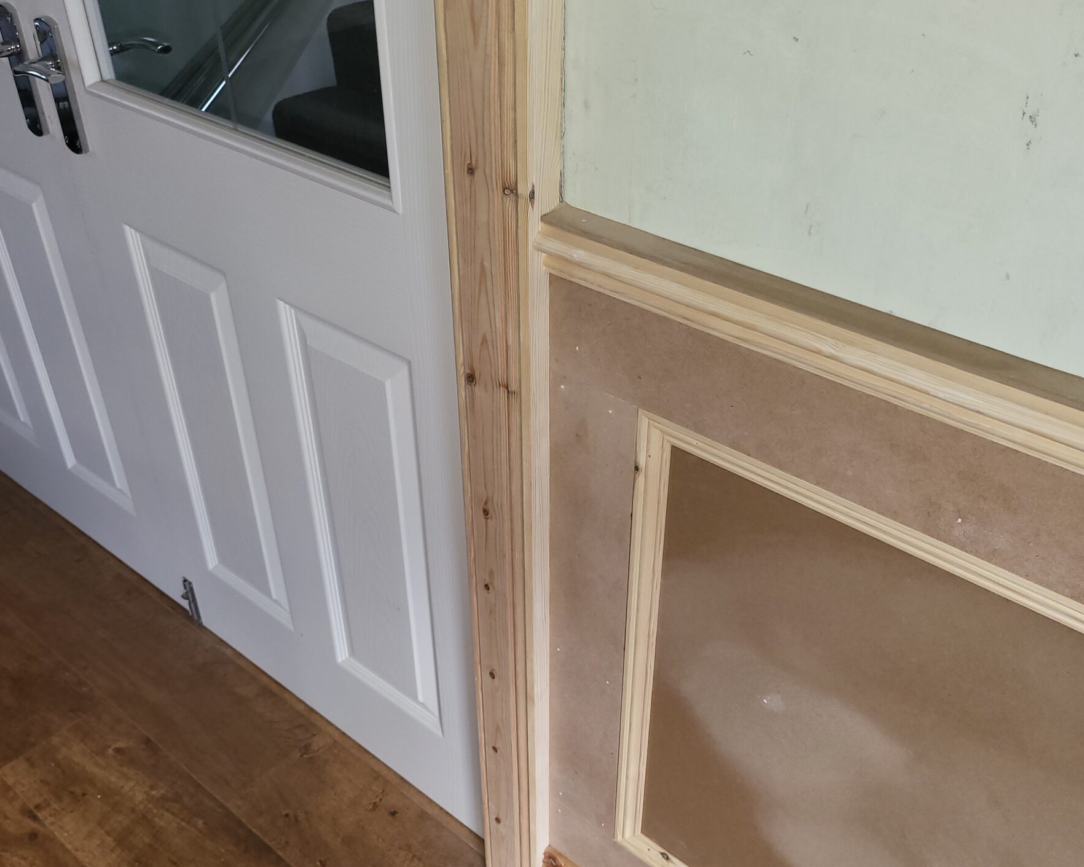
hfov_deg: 52.8
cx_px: 555
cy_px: 465
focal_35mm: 34
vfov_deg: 43.3
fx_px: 1091
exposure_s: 1/50
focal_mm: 5
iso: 100
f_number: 1.8
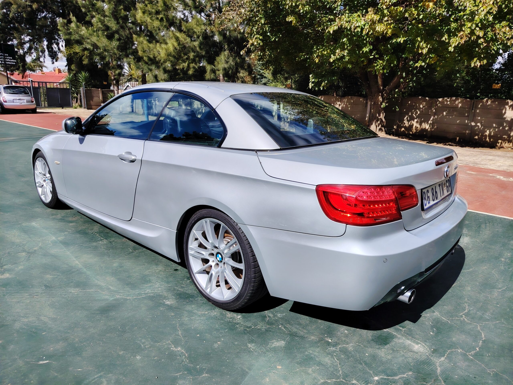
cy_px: 192
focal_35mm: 24
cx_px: 256
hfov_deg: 71.6
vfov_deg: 56.8
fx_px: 356
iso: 101
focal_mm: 5.25
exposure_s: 1/1456
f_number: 1.75
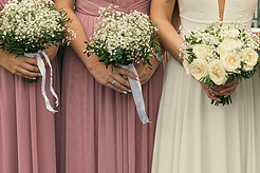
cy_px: -27
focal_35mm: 113
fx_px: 816
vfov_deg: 11.9
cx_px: 220
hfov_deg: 17.9
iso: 160
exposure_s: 1/250
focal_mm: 48
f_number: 6.3
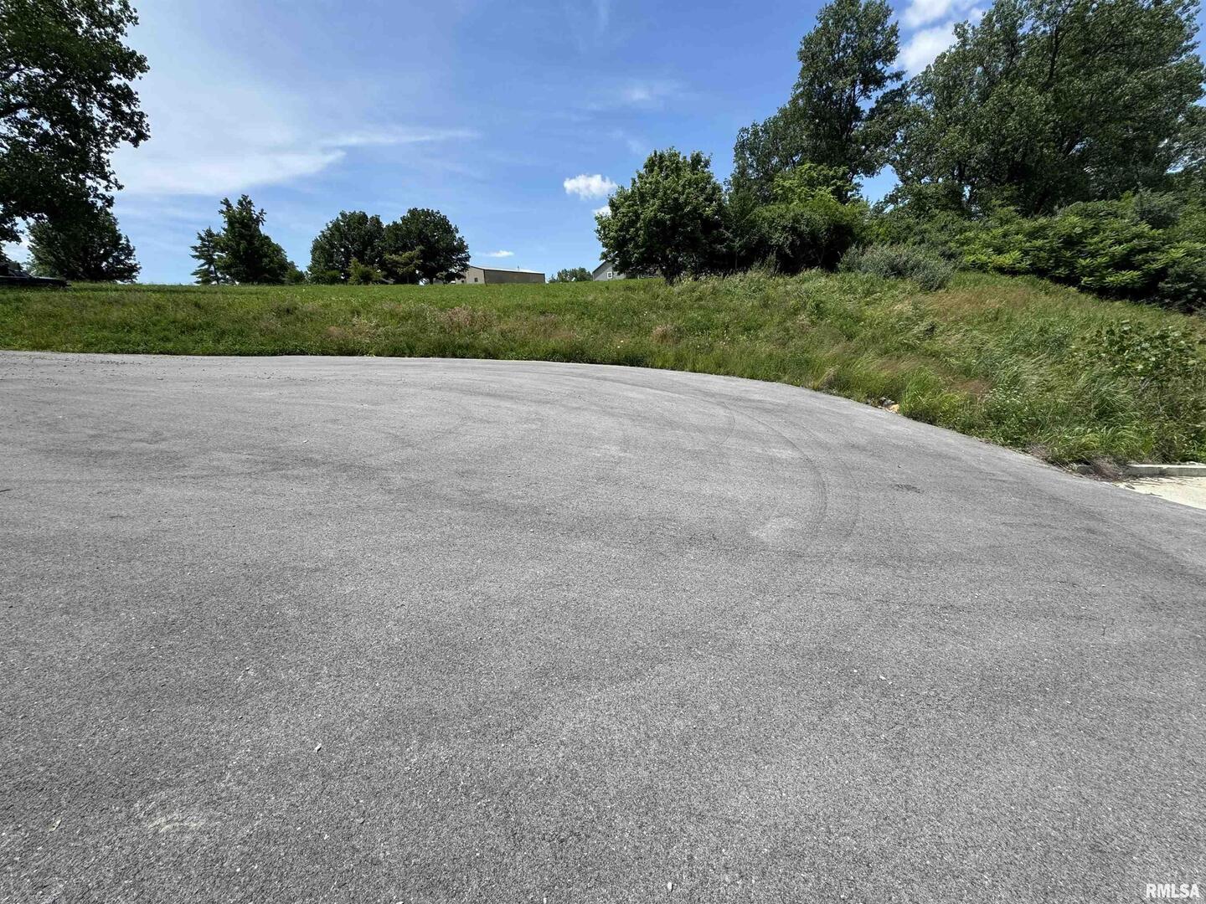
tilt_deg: -14.1
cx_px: 603
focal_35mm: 14
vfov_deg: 85.7
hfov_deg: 102.1
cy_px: 452
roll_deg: +2.5
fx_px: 488
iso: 50
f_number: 2.2
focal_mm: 2.22
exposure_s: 1/1709
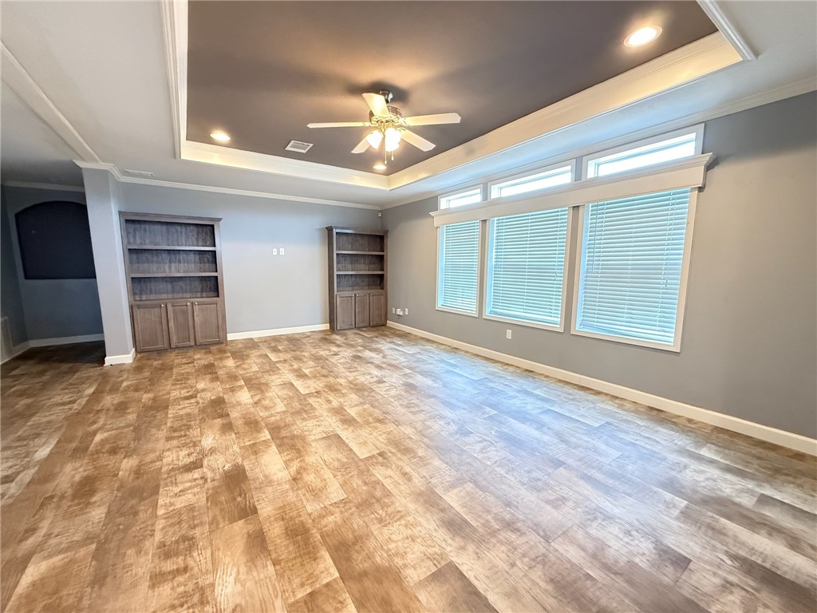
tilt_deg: -6.7
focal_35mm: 14
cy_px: 306
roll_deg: +0.3
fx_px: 330
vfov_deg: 85.7
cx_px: 408
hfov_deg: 102.1
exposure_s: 1/60
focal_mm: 2.22
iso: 800
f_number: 2.2
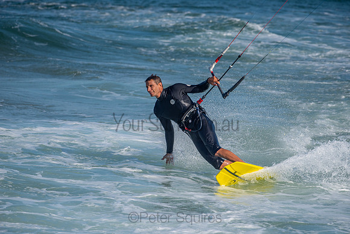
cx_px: 175
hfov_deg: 5.3
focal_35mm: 390
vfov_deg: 3.5
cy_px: 117
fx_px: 3792
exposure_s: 1/2500
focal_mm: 390
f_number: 5.6
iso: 250
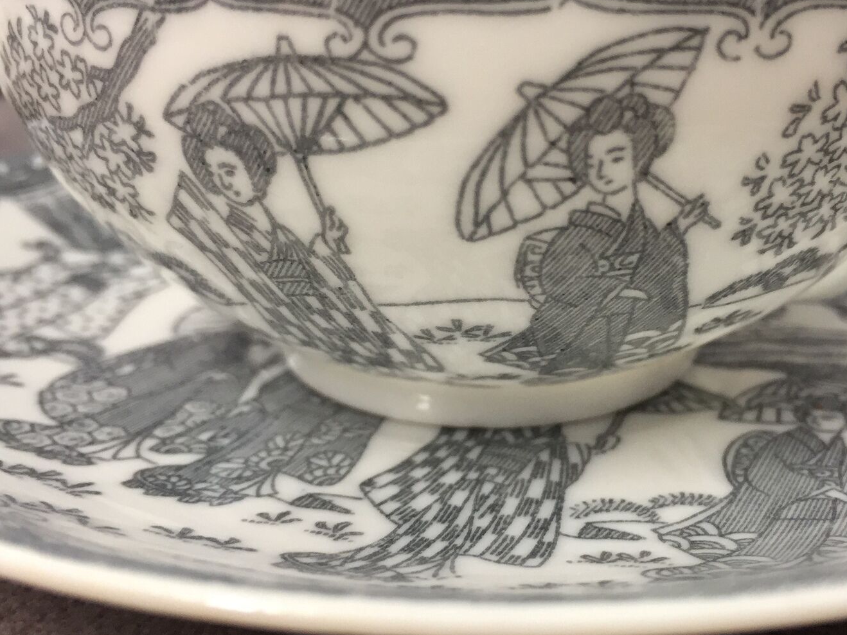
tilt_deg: -16.1
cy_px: 232
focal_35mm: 44
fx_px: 1077
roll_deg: -1.3
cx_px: 488
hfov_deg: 42.8
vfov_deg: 32.7
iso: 100
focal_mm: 4.15
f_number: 2.2
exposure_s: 1/33
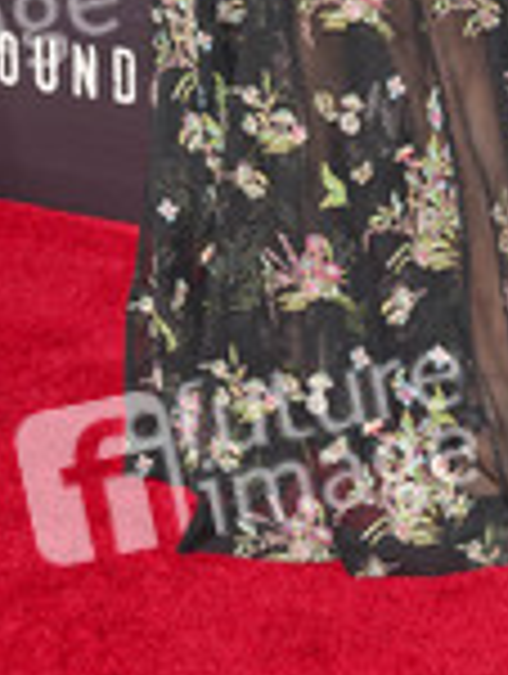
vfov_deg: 14.7
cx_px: 380
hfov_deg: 11.6
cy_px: -216
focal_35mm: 128
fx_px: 2497
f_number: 4.5
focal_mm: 50
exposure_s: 1/400
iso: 800
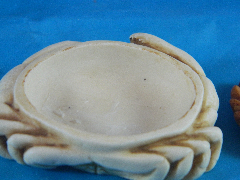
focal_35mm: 150
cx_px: 120
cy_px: 90
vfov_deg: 9.9
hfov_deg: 13.2
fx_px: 1040
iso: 400
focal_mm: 27
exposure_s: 1/40
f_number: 4.9
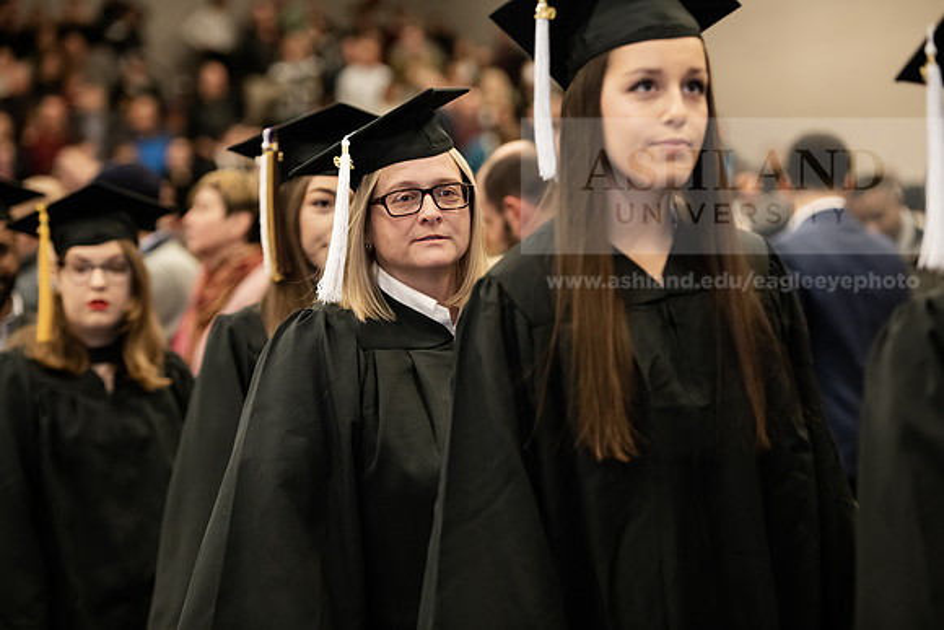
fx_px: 2885
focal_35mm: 110
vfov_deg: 12.5
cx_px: 472
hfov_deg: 18.6
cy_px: 315
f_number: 3.2
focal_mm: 110
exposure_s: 1/200
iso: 2000
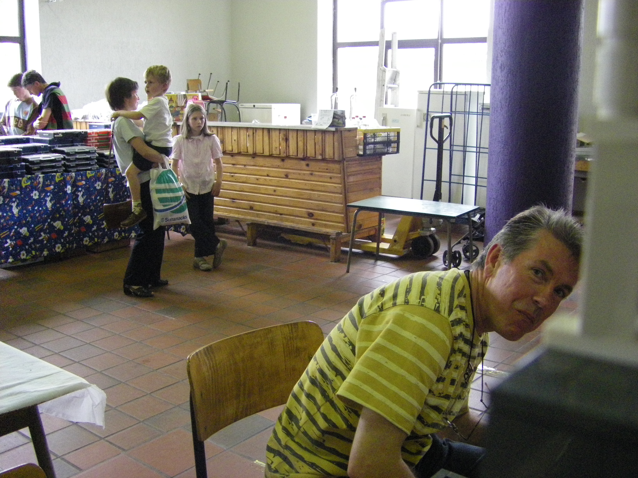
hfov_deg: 49.0
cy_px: 239
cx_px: 319
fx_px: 700
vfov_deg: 37.7
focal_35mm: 38
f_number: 3.5
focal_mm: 6.3
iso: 800
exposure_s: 1/50
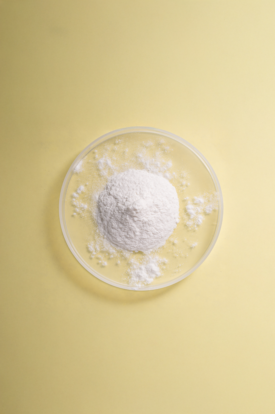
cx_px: 138
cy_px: 207
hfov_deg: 22.2
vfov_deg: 32.9
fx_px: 700
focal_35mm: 61
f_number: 13
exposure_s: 1/200
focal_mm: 61
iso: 100
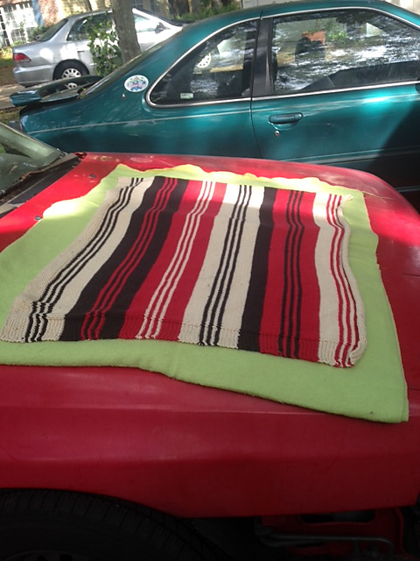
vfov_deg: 55.4
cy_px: 280
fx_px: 534
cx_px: 210
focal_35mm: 33
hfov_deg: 42.9
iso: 50
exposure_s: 1/143
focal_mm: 4.12
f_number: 2.4
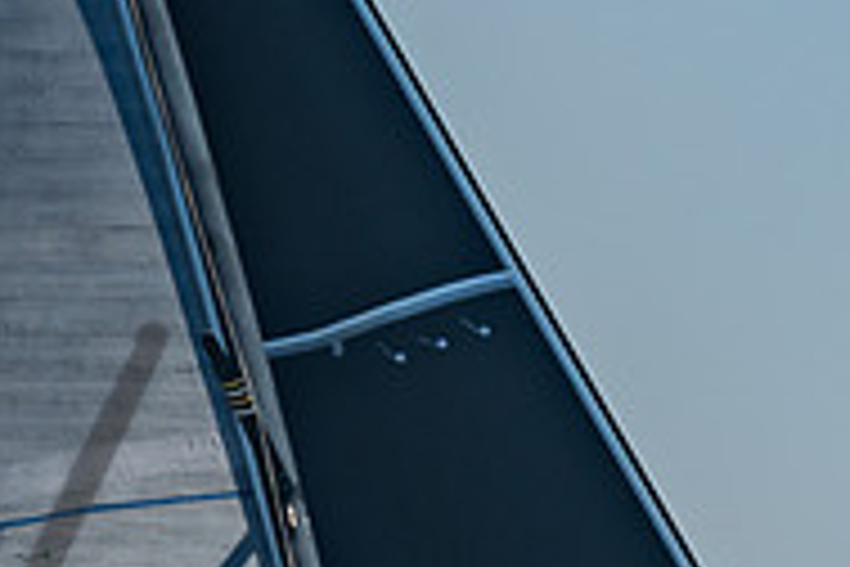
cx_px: -544
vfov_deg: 1.0
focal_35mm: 1430
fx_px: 33761
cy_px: 169
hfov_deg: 1.4
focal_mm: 200
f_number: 6.3
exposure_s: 1/400
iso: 160
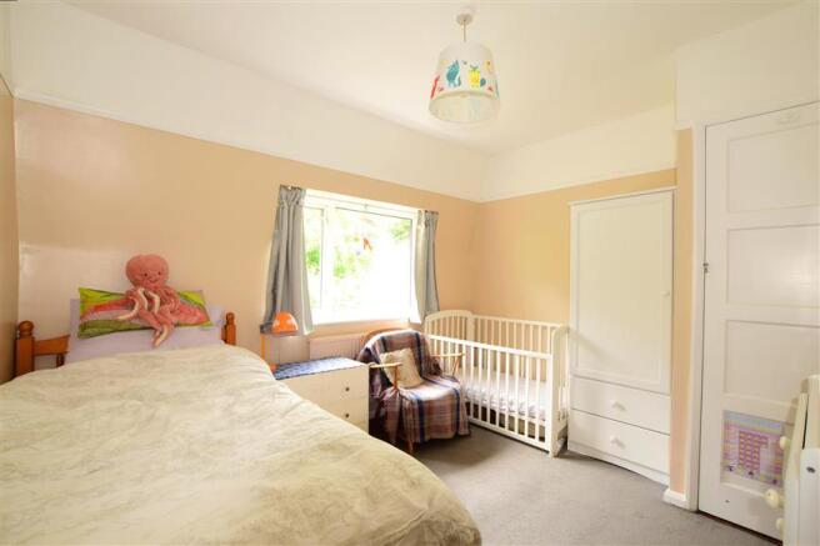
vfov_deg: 77.3
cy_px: 273
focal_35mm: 15
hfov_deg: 100.4
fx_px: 342
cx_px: 410
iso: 400
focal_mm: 10
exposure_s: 1/25
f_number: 8
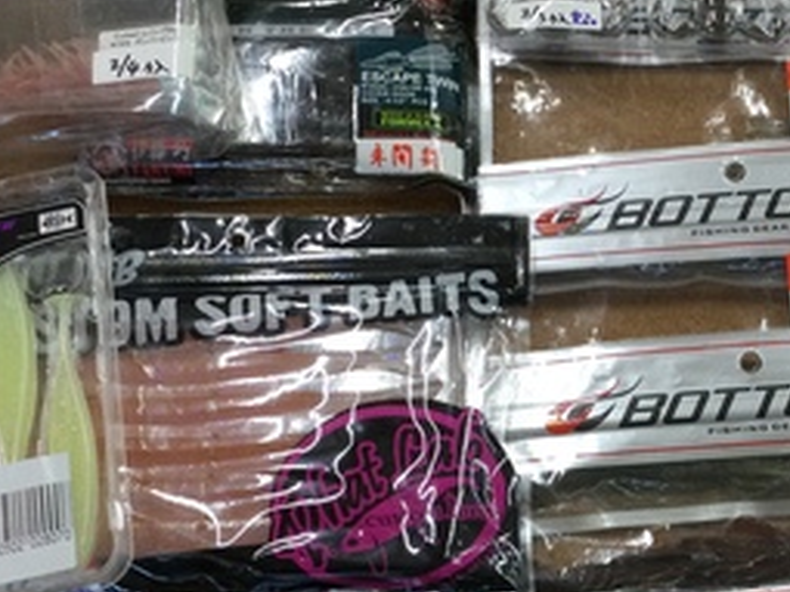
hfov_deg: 26.2
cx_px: 641
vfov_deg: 19.9
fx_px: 1665
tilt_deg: -71.0
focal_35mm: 73
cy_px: 468
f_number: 2.4
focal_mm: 3.3
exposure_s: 1/30
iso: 25
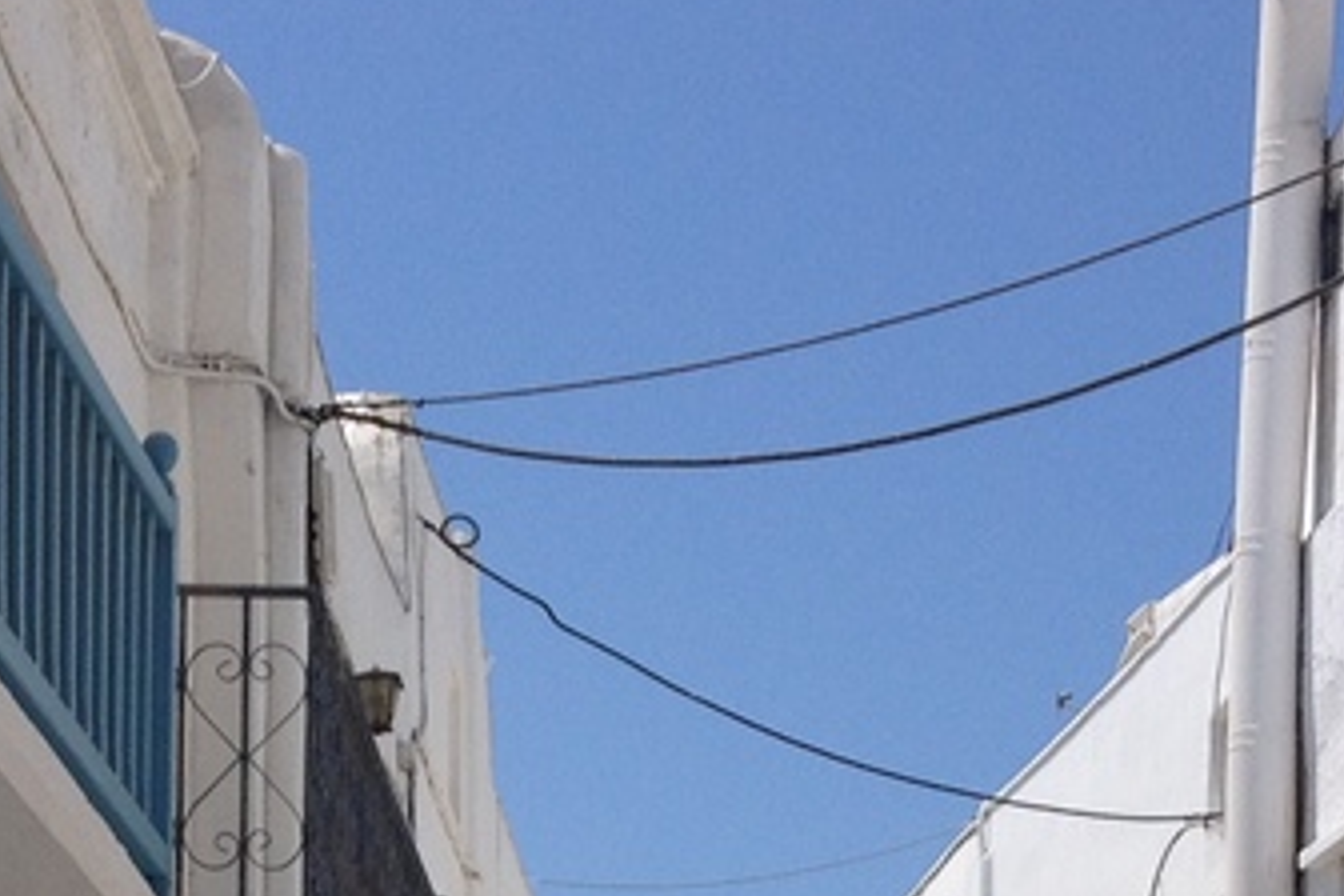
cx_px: 648
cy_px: 1680
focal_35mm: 130
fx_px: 4853
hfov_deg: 15.8
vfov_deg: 9.9
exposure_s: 1/2304
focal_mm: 4.28
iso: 50
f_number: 2.4
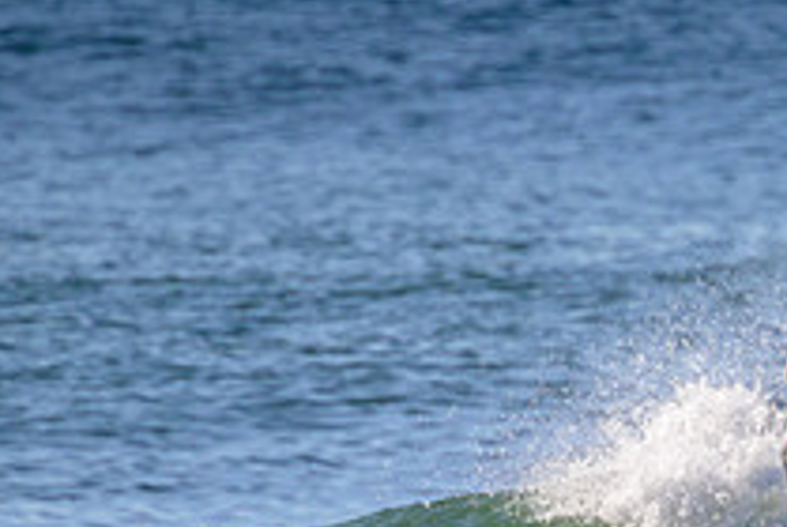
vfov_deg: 0.6
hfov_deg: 0.9
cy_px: 608
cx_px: 746
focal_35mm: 2217
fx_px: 48534
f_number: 11
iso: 720
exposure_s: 1/2000
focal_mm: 800
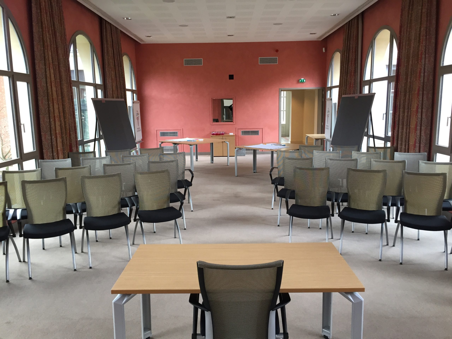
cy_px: 170
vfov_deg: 48.2
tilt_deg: -9.8
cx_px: 226
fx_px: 379
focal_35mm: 29
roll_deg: +1.0
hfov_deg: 61.7
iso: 64
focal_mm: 4.15
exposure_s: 1/33
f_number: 2.2
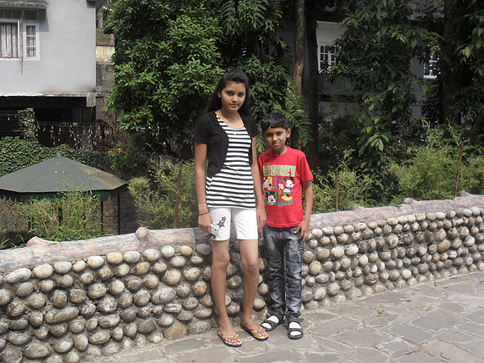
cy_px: 182
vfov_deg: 34.3
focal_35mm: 42
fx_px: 587
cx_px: 242
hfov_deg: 44.8
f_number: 3.6
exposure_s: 1/500
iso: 100
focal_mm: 7.5
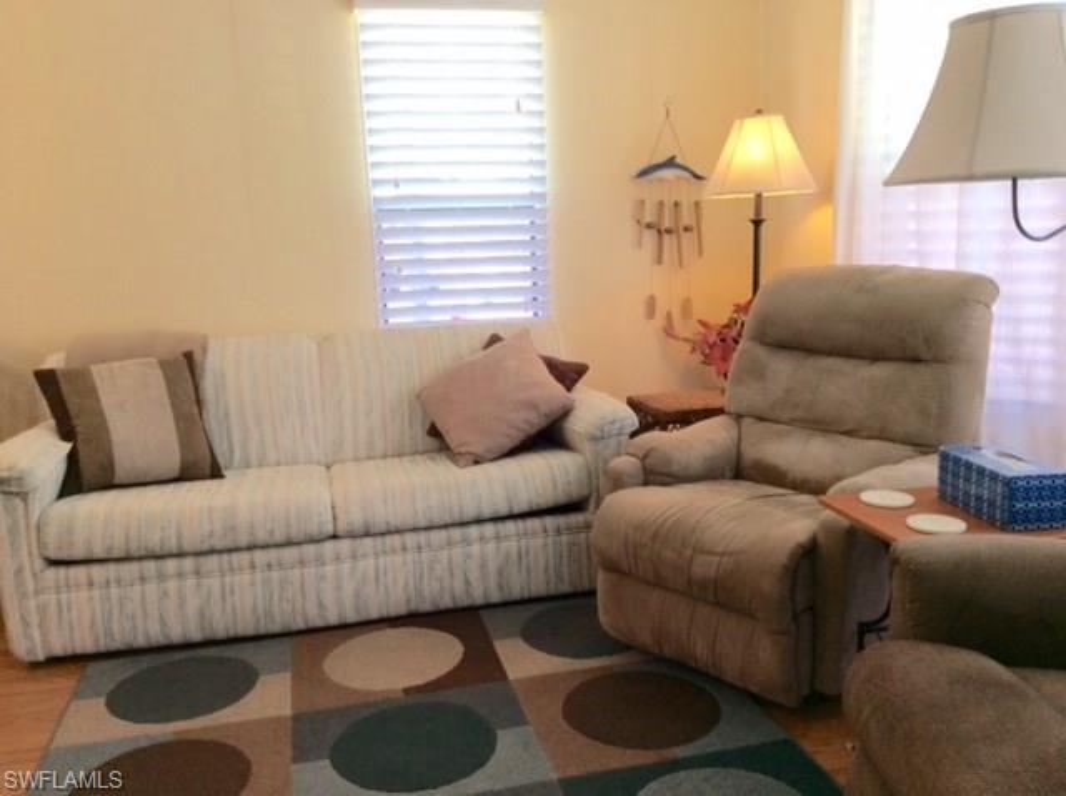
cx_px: 533
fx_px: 984
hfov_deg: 56.9
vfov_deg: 44.1
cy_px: 398
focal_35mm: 32
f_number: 2.4
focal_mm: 3.3
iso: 32
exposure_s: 1/40
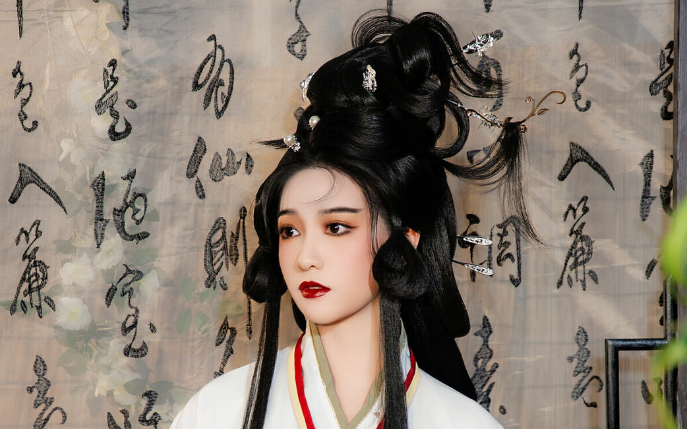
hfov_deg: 15.9
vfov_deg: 9.9
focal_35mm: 131
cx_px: 342
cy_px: 397
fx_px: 2452
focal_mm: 85
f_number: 4
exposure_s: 1/125
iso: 320
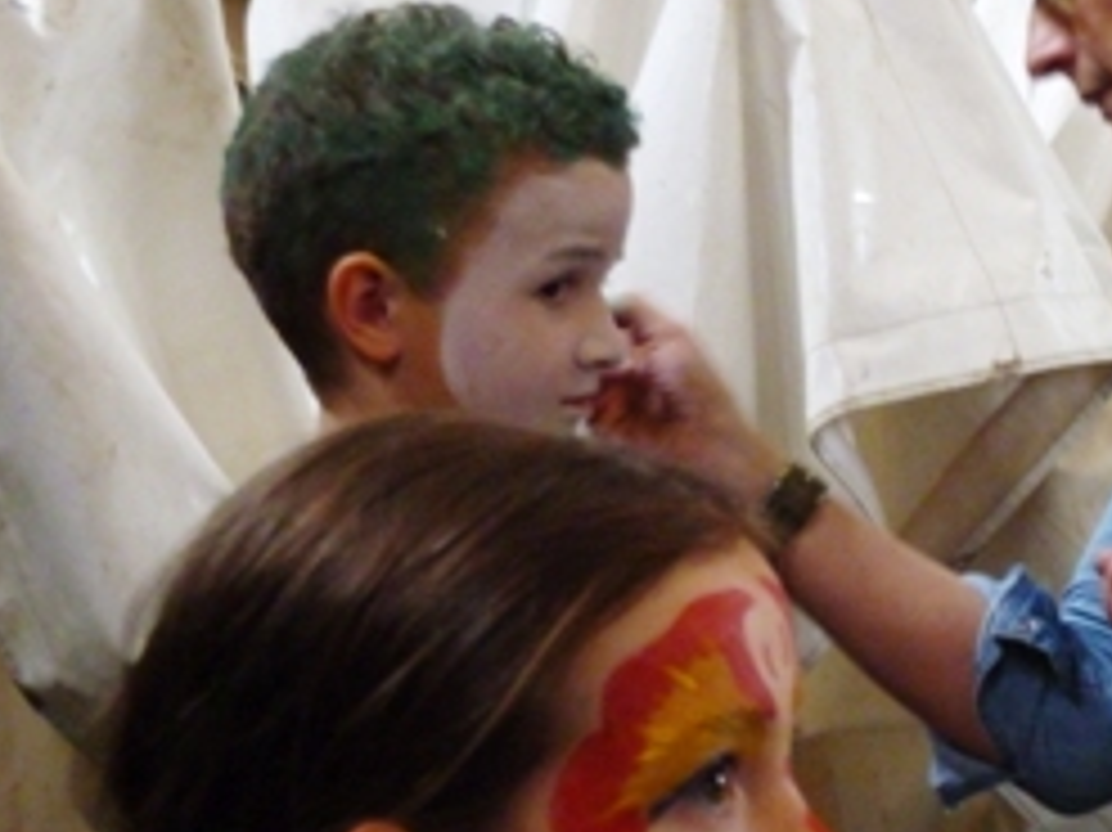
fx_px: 6229
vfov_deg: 7.6
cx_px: 954
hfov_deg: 10.2
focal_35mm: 194
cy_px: 477
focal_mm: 19.1
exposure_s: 1/25
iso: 800
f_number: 5.4
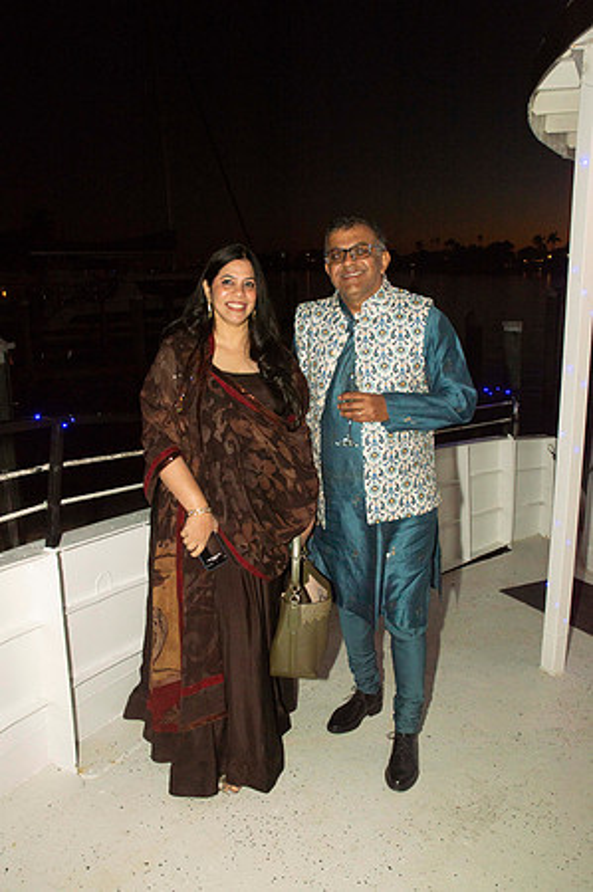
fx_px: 669
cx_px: 296
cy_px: 446
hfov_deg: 47.8
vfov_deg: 67.4
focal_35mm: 27
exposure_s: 1/60
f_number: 8
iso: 400
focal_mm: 18
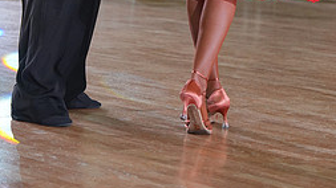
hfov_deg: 12.8
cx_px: 168
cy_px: -152
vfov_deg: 7.0
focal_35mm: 168
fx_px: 1496
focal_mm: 70
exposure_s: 1/400
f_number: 4
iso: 1600
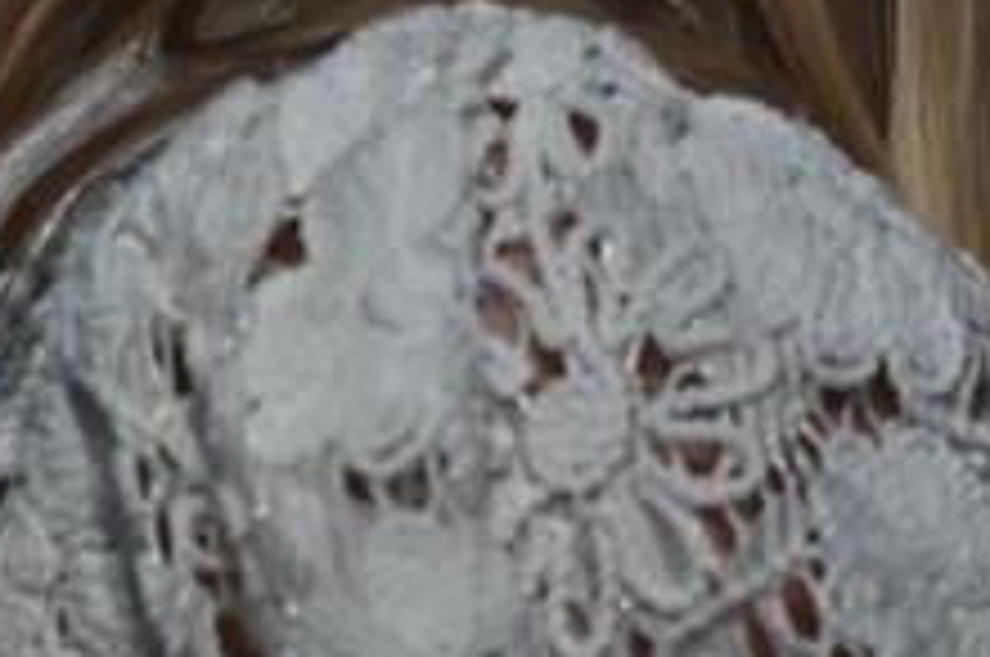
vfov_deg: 1.2
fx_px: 30974
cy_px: -502
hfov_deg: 1.8
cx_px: 1089
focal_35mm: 1128
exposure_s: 1/320
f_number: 5
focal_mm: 250
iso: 1600
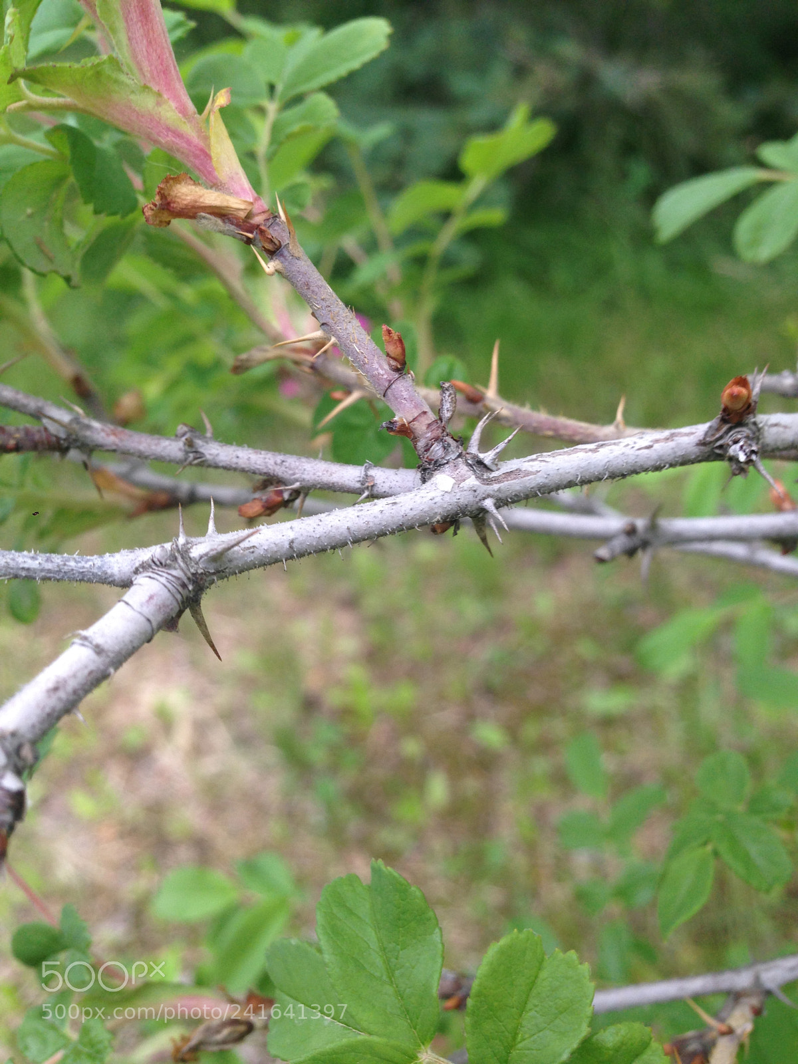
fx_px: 1014
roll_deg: +5.8
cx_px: 399
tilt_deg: -27.7
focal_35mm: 33
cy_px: 532
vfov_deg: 55.4
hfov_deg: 42.9
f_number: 2.4
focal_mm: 4.12
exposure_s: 1/60
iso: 64
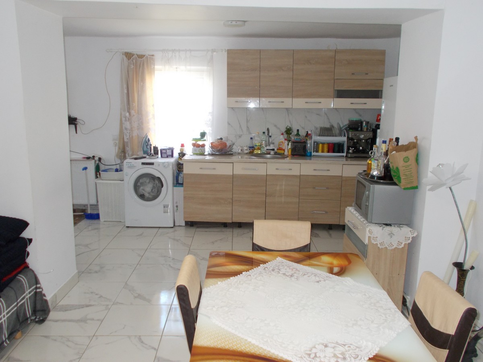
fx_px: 474
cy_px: 181
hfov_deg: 54.0
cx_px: 242
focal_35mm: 34
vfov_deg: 41.8
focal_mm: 6
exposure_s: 1/25
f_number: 3.6
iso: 220
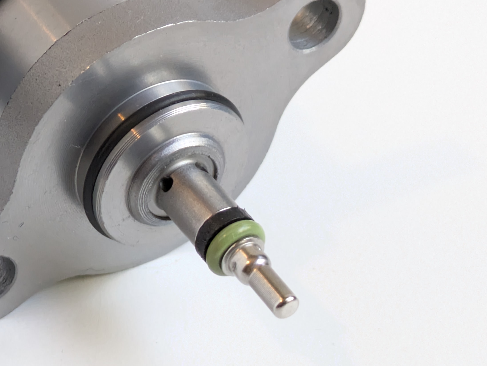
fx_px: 1519
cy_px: 140
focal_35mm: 108
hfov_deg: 18.0
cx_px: 76
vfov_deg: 13.7
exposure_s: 1/100
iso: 624
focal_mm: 5.43
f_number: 1.89
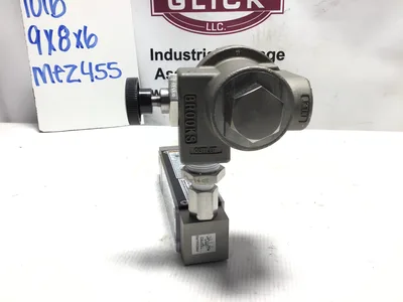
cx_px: 202
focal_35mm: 31
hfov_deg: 58.4
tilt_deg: -19.8
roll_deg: -0.5
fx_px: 361
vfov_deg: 45.4
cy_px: 151
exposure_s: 1/120
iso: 40
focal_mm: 3.3
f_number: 2.4
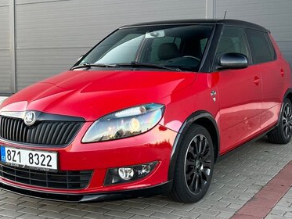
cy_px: 115
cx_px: 145
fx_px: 287
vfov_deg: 41.8
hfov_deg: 53.9
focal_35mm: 34
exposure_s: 1/121
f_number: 1.5
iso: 64
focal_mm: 5.7
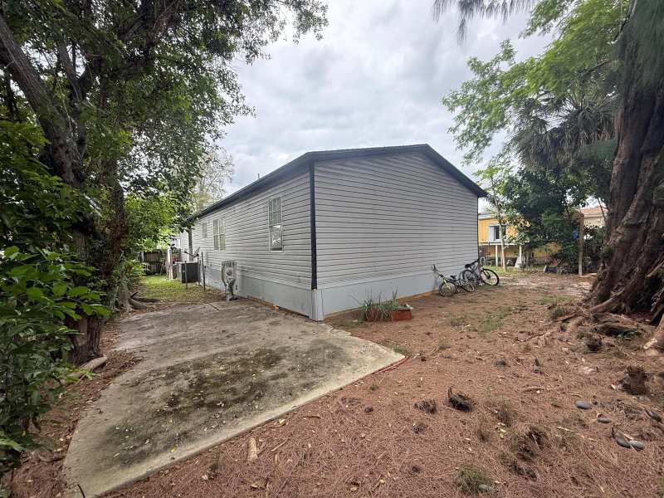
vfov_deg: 85.7
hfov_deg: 102.1
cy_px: 249
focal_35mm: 14
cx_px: 332
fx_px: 269
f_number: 2.2
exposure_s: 1/344
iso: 64
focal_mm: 2.22
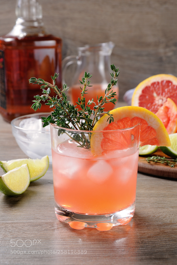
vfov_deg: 27.0
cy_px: 132
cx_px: 88
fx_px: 553
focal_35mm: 75
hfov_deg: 18.2
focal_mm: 50
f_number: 11
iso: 200
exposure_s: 1/40
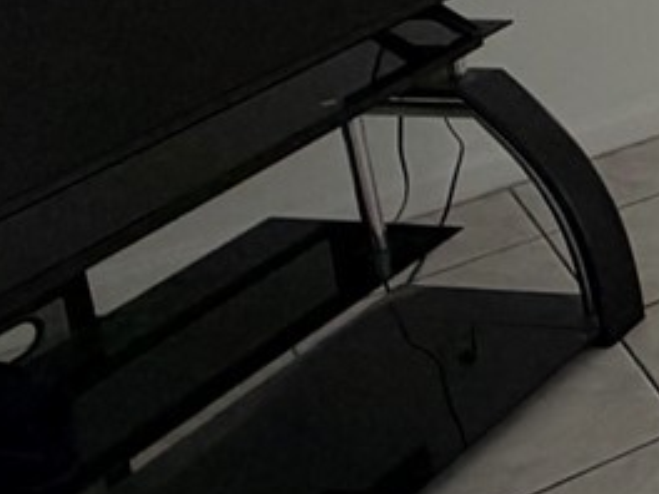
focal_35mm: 85
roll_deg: +1.2
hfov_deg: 15.1
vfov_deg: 15.7
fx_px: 1618
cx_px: 1525
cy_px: -292
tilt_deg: -13.5
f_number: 2.2
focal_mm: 2.22
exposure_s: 1/121
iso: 160
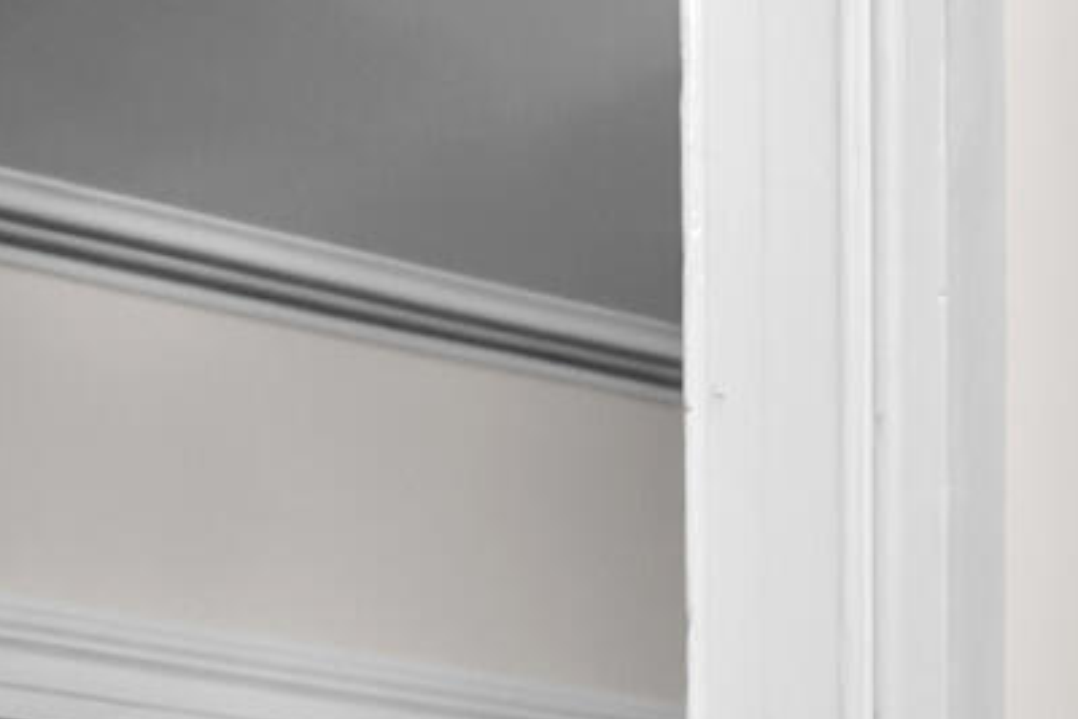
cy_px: 1399
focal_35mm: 100
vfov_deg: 12.3
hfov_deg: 16.9
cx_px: -868
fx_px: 2995
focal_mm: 16
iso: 250
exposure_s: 1/25
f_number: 4
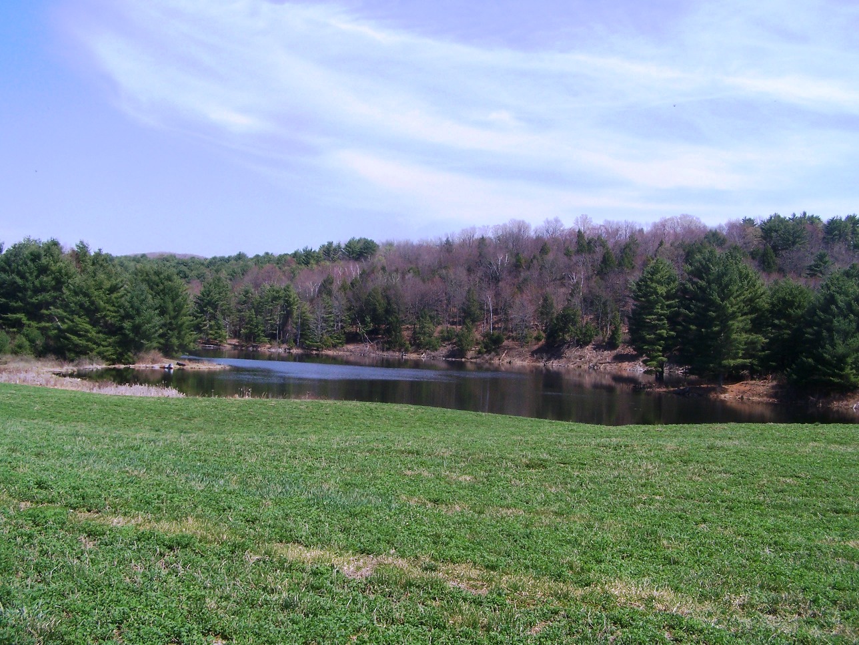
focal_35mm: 38
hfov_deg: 49.0
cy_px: 322
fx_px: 943
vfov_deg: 37.7
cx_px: 430
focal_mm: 6.3
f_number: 4
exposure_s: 1/750
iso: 80
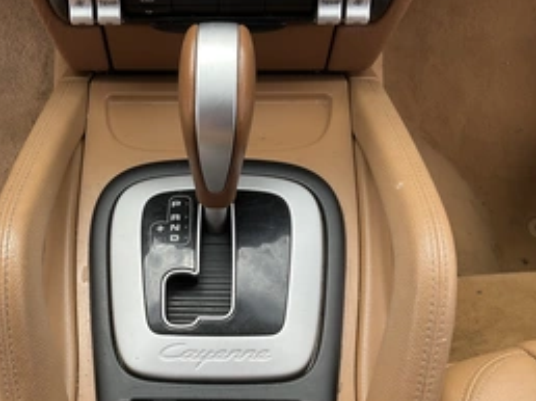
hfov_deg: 41.8
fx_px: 696
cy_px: 262
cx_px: 199
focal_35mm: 45
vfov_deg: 31.9
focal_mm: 3
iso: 25
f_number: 1.8
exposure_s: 1/348
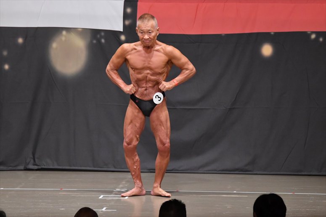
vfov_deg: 5.7
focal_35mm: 240
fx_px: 2172
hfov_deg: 8.6
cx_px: 163
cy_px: 108
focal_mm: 160
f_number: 5.6
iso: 6400
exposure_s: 1/400
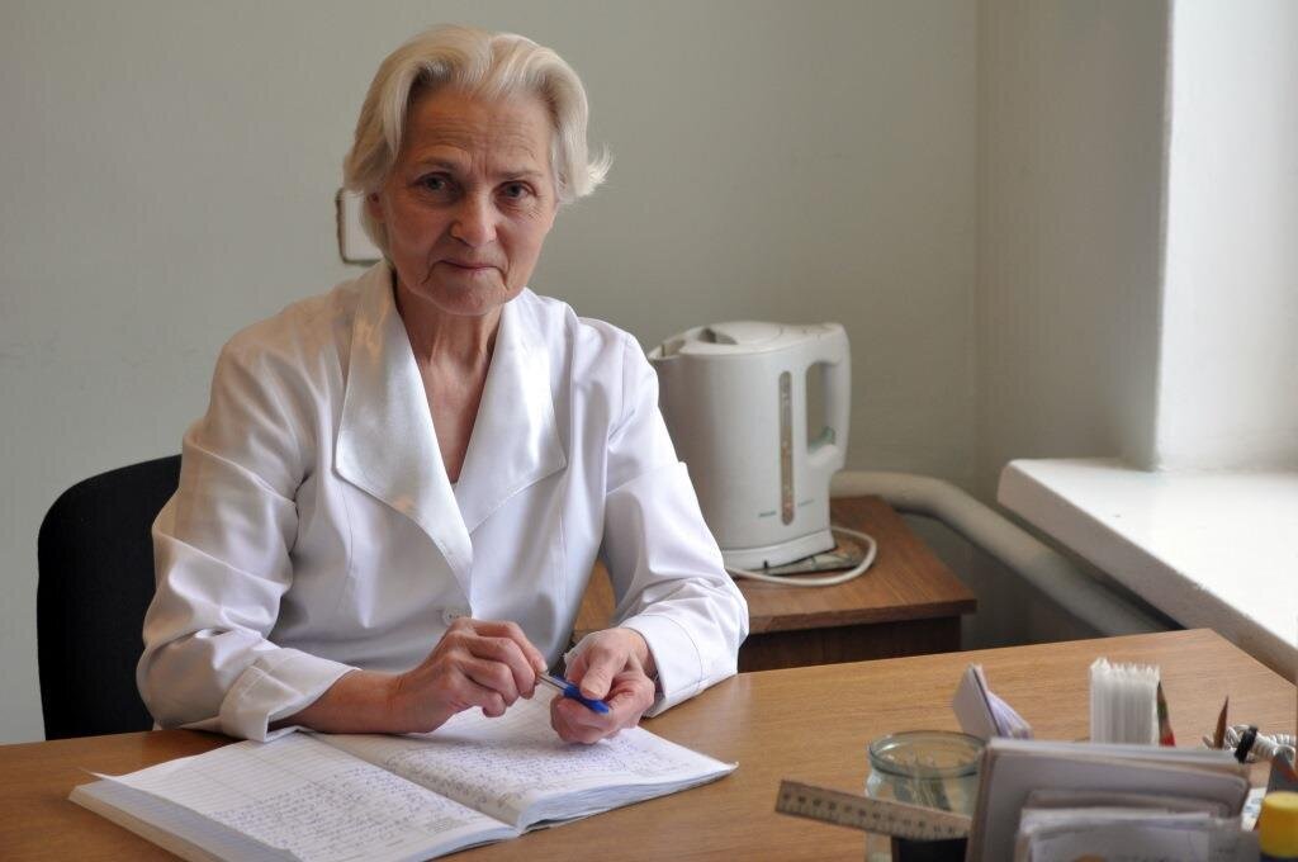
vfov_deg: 15.7
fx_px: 3133
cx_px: 649
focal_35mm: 87
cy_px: 431
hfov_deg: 23.4
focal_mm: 58
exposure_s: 1/40
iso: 500
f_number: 3.8
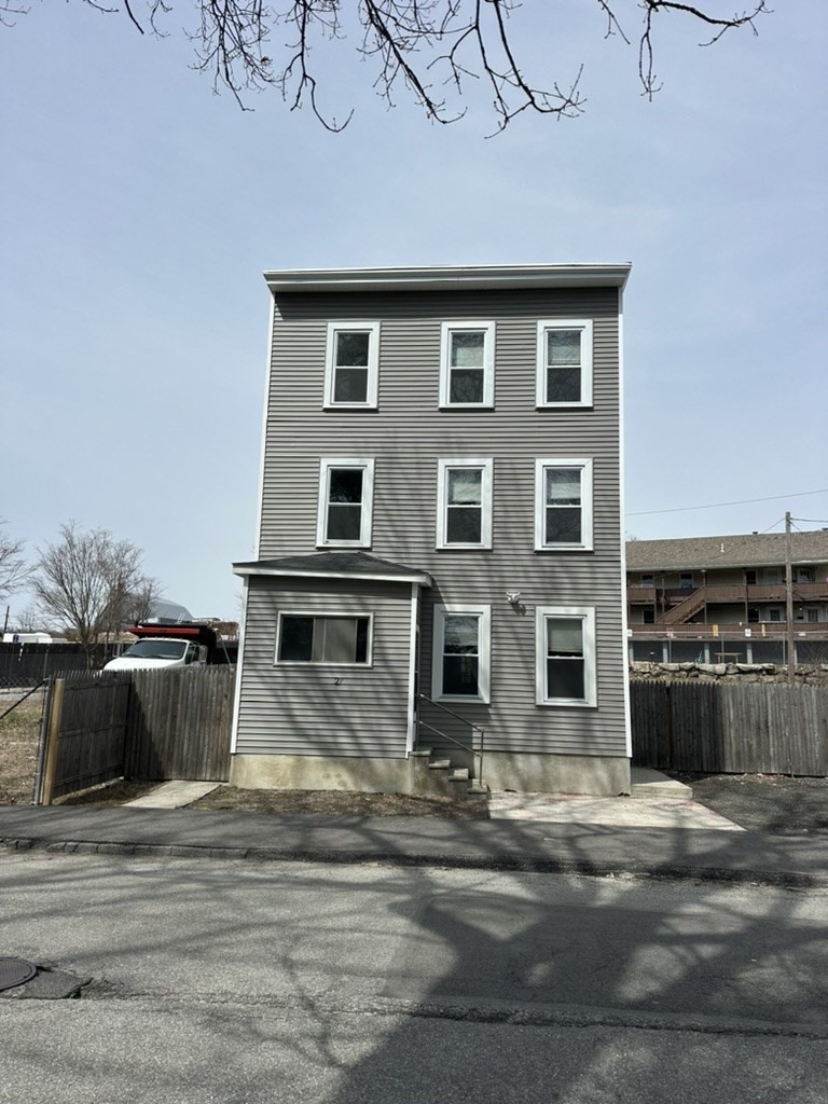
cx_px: 414
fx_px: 765
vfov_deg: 71.6
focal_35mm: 24
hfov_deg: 56.8
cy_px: 552
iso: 80
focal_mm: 6.86
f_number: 1.78
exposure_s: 1/6623
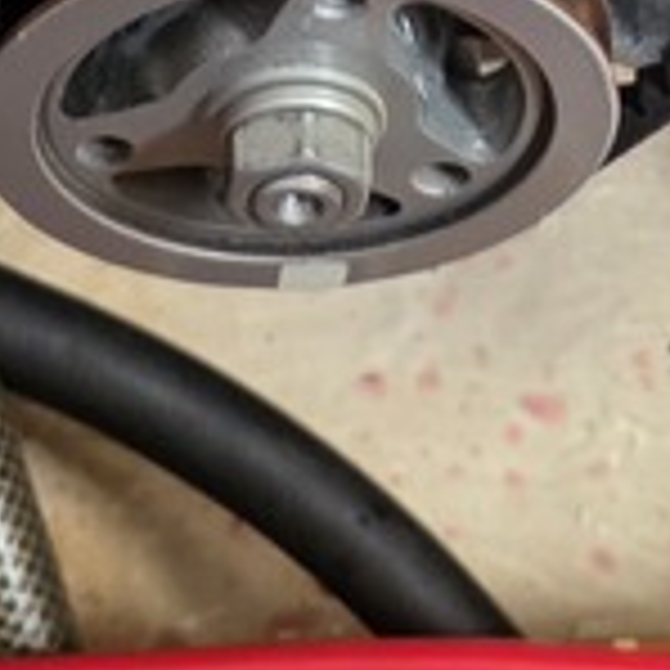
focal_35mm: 164
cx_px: 315
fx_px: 3591
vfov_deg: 9.6
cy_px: -890
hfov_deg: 10.7
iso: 400
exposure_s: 1/100
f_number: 1.7
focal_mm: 6.3
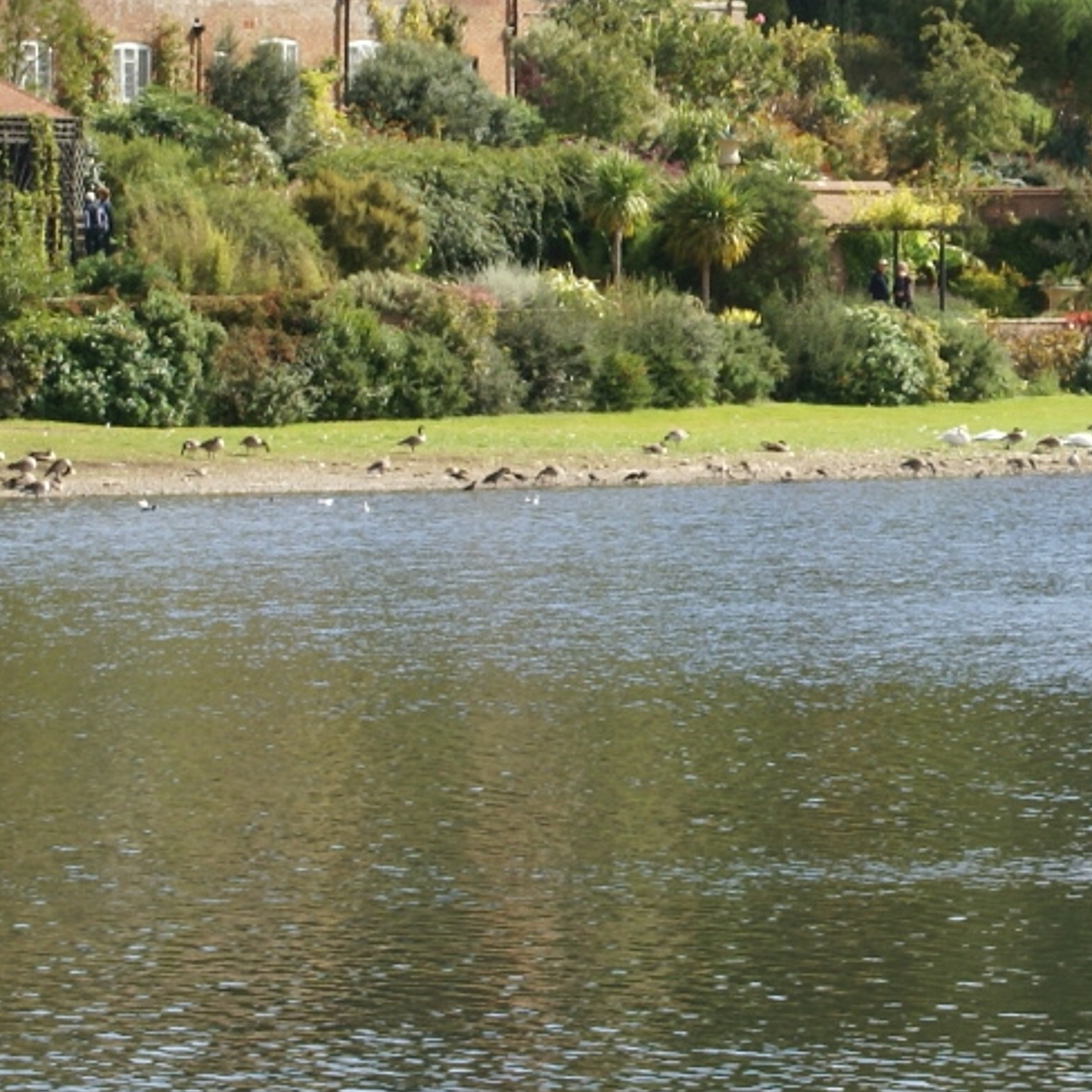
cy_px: 251
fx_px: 8958
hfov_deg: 7.0
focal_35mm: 251
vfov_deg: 7.0
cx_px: 973
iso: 100
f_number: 10
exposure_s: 1/125
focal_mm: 50
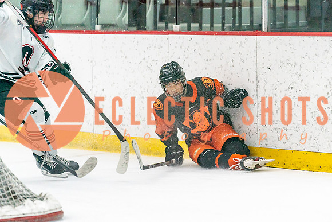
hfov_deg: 7.7
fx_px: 2463
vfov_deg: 5.1
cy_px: 132
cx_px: 213
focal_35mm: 267
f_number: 2.8
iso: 3200
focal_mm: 200
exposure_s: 1/1250
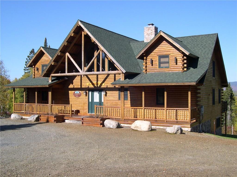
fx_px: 260
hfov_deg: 49.0
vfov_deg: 37.7
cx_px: 118
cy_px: 88
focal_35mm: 38
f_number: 7.6
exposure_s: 1/131
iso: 100
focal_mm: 8
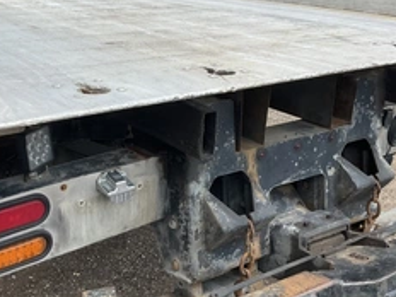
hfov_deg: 38.0
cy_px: 157
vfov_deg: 29.1
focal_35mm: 50
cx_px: 152
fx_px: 572
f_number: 1.8
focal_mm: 3
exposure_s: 1/1098
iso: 25
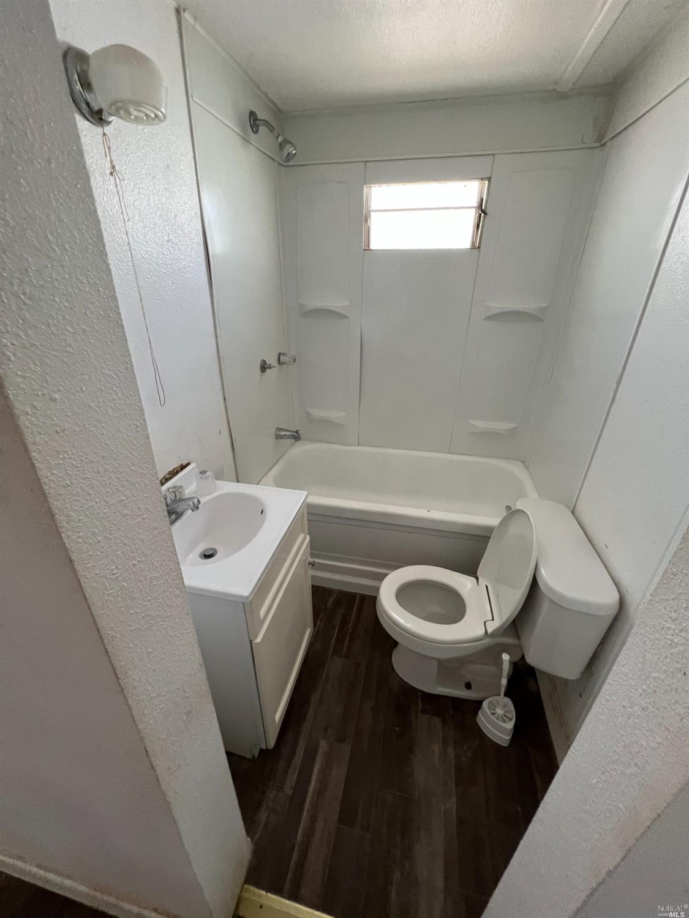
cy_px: 459
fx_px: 345
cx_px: 344
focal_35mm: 13
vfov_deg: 106.2
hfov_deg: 89.9
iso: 250
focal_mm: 1.57
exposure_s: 1/77
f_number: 1.8
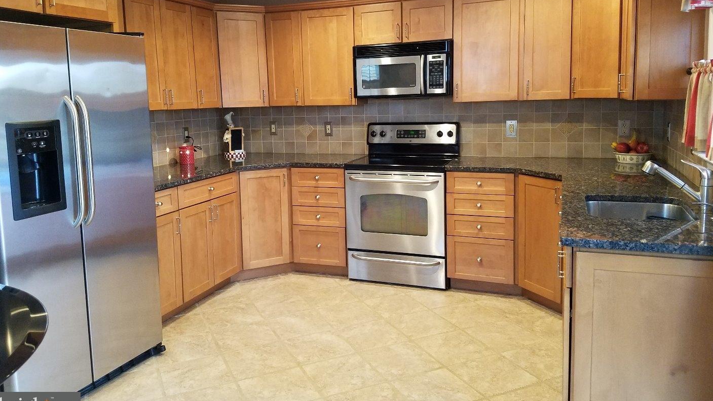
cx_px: 357
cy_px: 147
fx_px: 548
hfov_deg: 66.1
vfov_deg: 39.9
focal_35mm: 29
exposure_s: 1/24
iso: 250
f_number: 1.7
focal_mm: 4.2
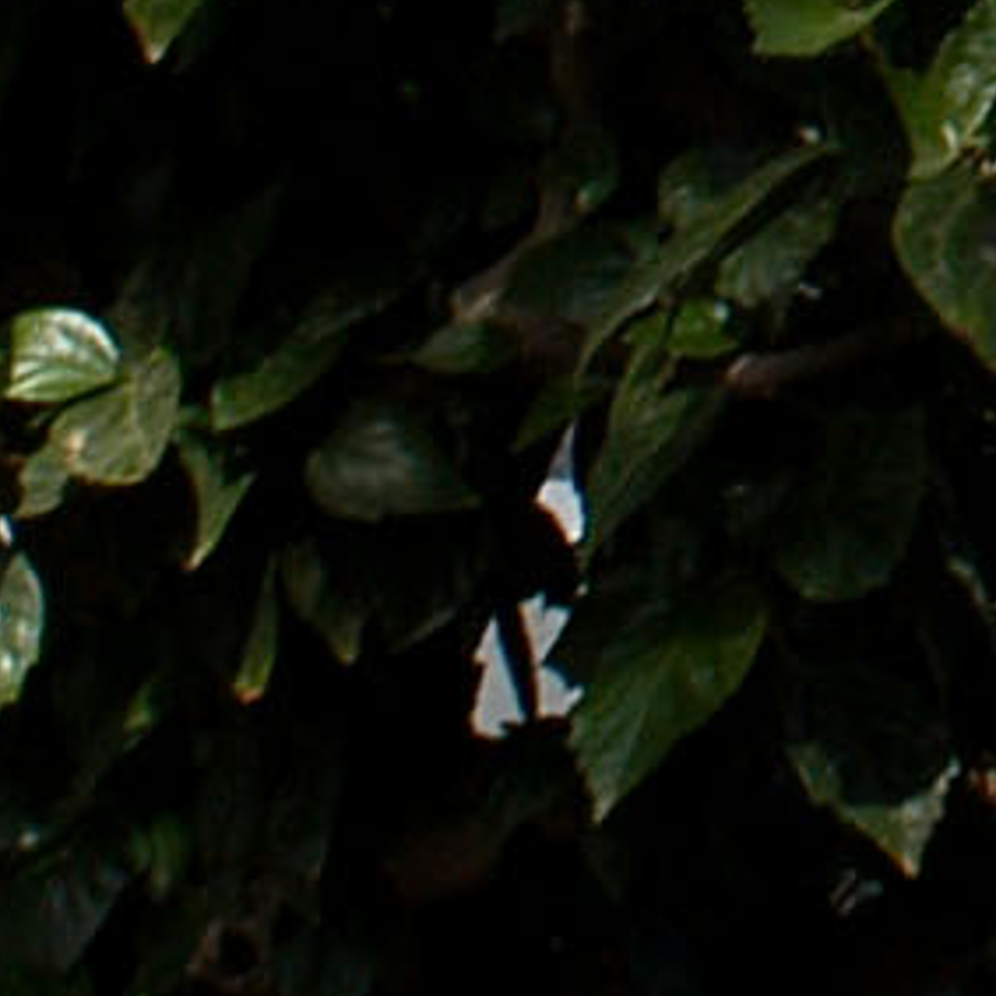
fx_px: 12337
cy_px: -2048
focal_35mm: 379
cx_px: 3502
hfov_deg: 4.4
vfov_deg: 4.4
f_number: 9
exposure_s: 1/160
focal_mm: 28
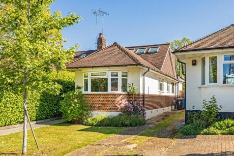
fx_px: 234
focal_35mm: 36
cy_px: 78
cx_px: 117
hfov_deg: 53.1
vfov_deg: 36.8
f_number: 8
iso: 400
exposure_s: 1/250
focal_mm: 24
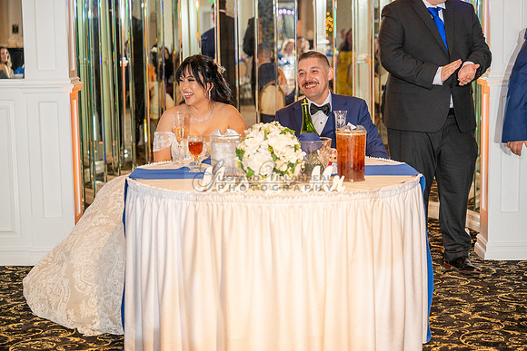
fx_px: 1025
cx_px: 264
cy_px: 176
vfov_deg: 19.5
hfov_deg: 28.8
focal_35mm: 70
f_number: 3.2
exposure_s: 1/160
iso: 640
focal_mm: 70
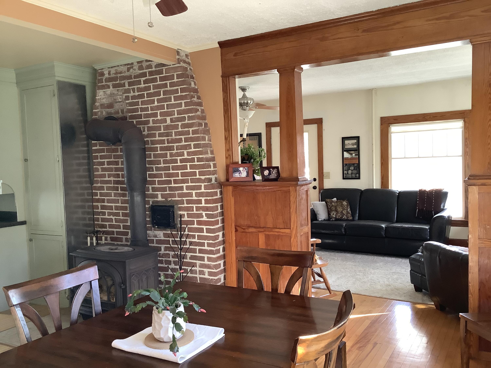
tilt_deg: -3.3
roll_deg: +1.5
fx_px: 440
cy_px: 184
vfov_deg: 45.4
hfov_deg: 58.4
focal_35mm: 31
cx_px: 246
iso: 160
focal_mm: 3.3
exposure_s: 1/60
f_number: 2.4
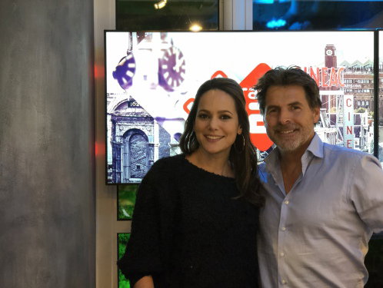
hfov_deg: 36.8
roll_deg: +0.7
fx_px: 576
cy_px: 144
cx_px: 192
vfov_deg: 28.1
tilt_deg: +0.5
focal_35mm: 52
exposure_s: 1/8
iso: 160
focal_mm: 6
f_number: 2.4
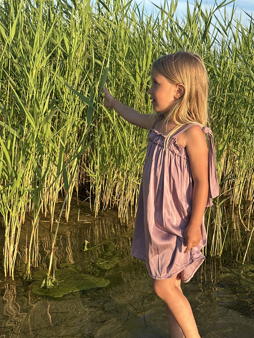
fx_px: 470
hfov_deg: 30.3
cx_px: 127
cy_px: 169
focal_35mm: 48
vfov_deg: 39.7
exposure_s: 1/919
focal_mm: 6.86
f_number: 1.78
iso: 64
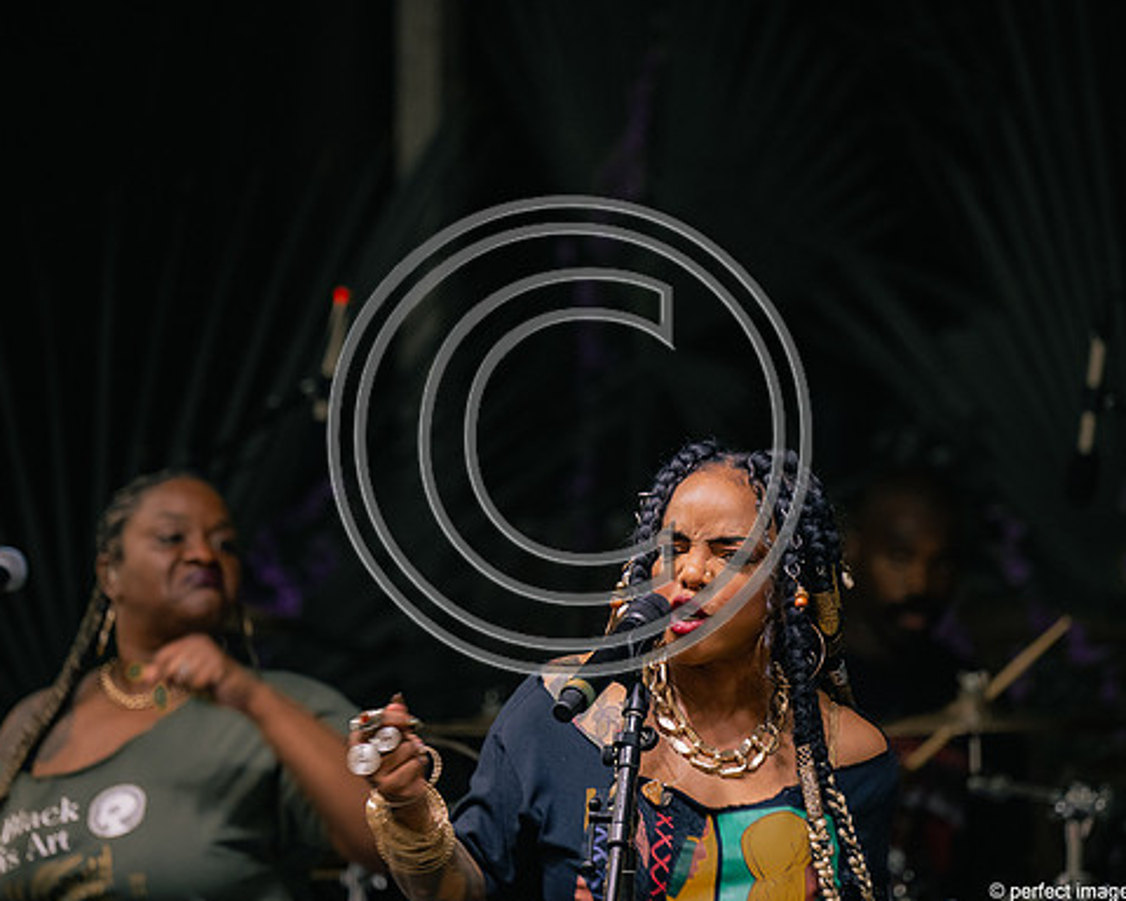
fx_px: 10464
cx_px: 570
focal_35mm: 314
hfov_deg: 6.2
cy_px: 450
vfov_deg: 4.9
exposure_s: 1/100
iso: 1600
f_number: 2.8
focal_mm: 185
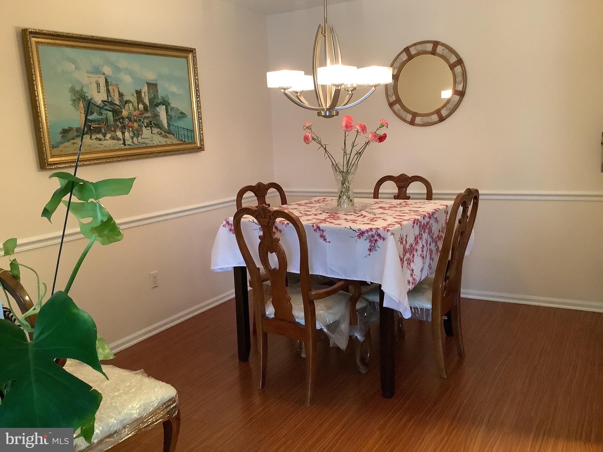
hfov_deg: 58.4
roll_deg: +2.7
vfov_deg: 45.4
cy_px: 226
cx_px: 302
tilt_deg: -11.3
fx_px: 540
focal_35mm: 31
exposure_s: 1/30
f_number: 2.4
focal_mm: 3.3
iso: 400
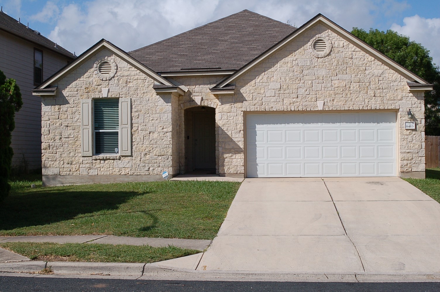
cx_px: 220
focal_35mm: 52
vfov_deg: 25.7
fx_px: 641
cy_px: 146
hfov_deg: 37.9
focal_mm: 35
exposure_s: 1/640
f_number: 13
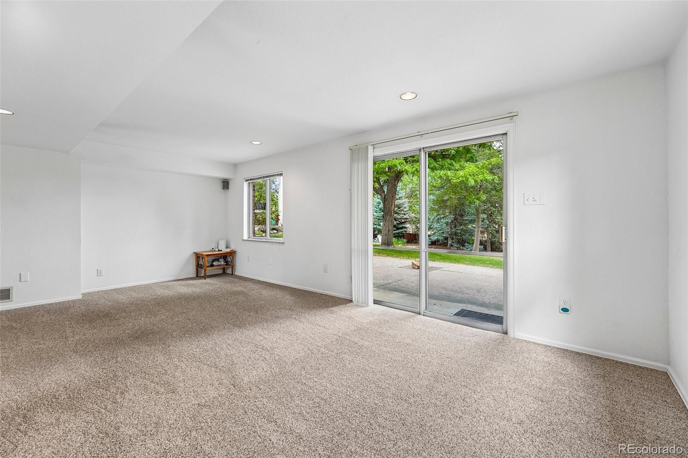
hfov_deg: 101.9
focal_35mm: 15
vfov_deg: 78.8
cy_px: 229
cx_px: 344
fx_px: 279
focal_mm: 14.6
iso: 320
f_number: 8
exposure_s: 1/30
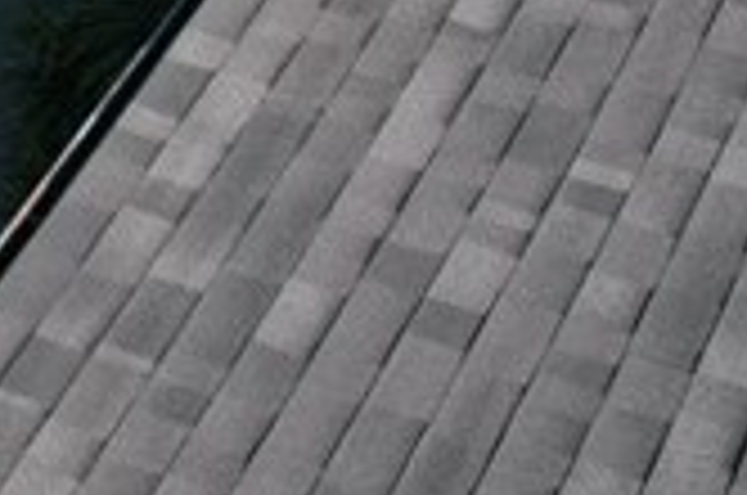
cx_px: -621
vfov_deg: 9.0
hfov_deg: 13.5
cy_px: -700
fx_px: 2817
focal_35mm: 136
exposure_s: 1/1250
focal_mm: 8.38
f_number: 2.8
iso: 100
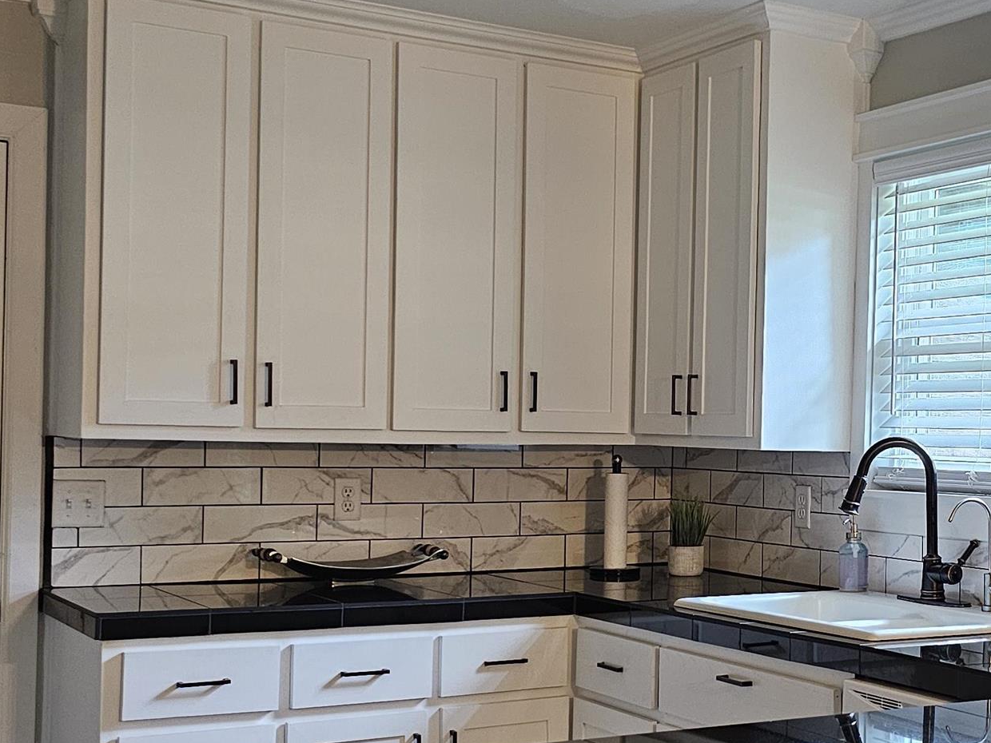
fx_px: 1632
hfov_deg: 32.7
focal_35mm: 57
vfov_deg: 25.6
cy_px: 457
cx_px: 814
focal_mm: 6.3
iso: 320
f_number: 1.7
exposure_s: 1/40
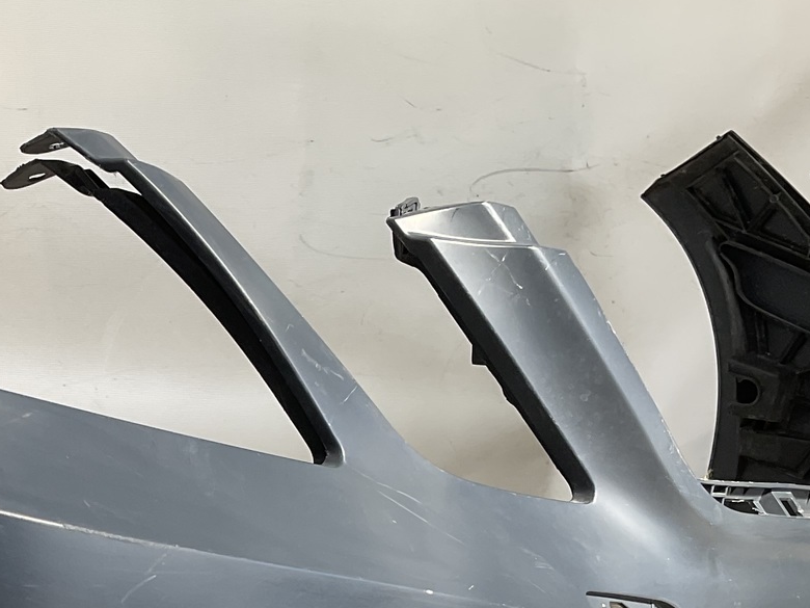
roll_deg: -3.4
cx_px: 90
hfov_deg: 25.2
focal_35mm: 75
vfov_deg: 18.9
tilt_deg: -16.1
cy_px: 662
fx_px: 1755
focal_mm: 3
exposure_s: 1/333
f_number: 1.8
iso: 16
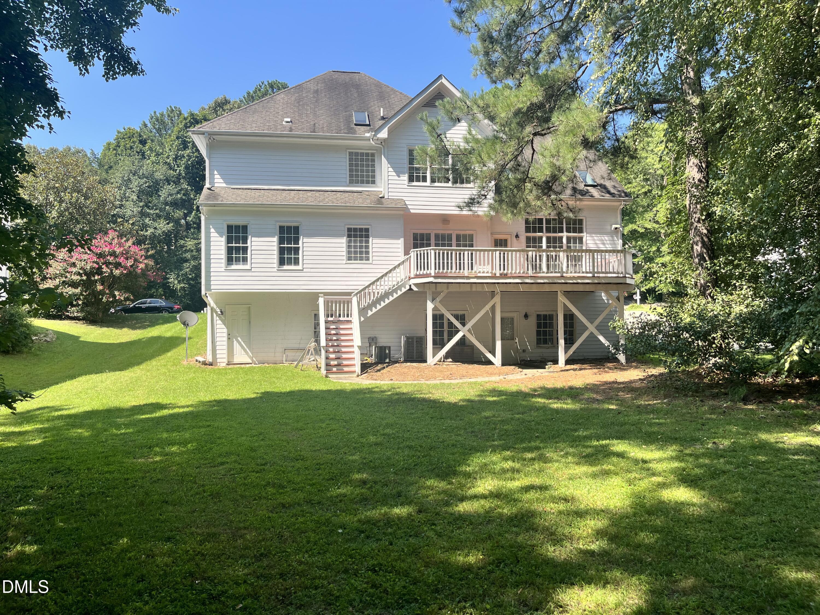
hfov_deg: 67.3
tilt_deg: +1.6
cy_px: 308
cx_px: 410
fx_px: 616
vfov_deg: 53.1
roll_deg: +0.7
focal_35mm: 26
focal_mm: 5.1
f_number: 1.6
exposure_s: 1/1325
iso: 50
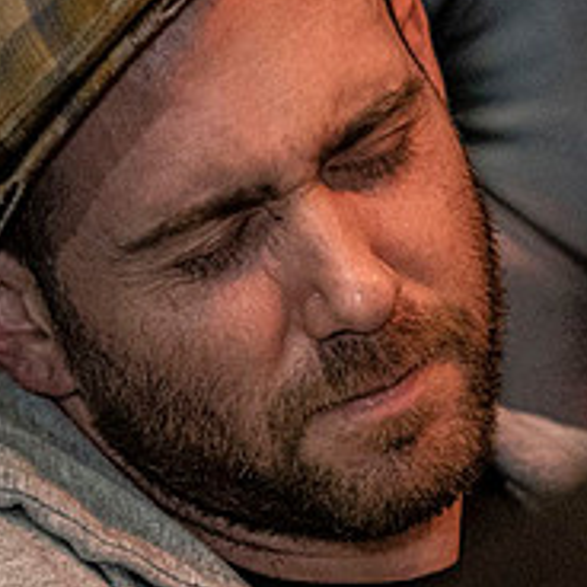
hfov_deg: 3.3
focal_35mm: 535
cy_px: 496
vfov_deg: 3.3
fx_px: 10264
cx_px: 415
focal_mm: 200
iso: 6400
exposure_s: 1/200
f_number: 4
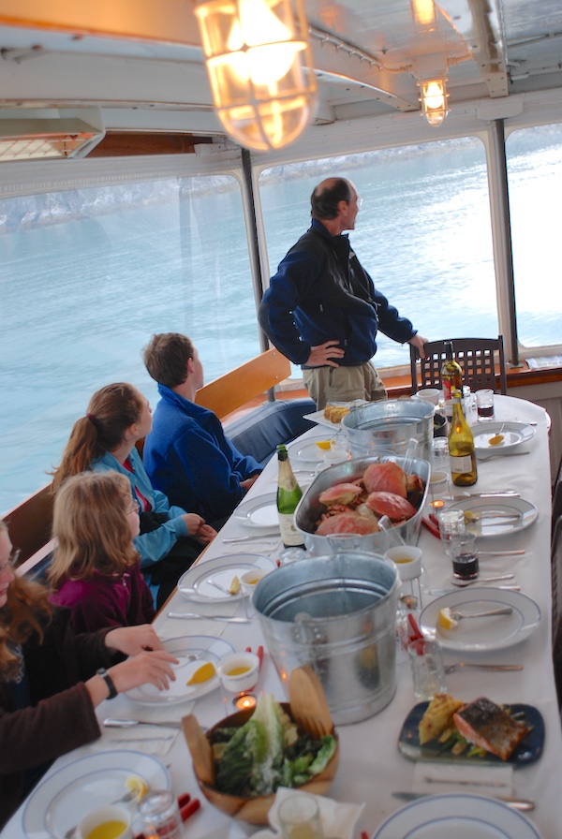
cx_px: 281
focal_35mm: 36
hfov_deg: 37.0
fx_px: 840
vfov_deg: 53.1
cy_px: 420
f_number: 2.8
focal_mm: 24
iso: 220
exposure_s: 1/30
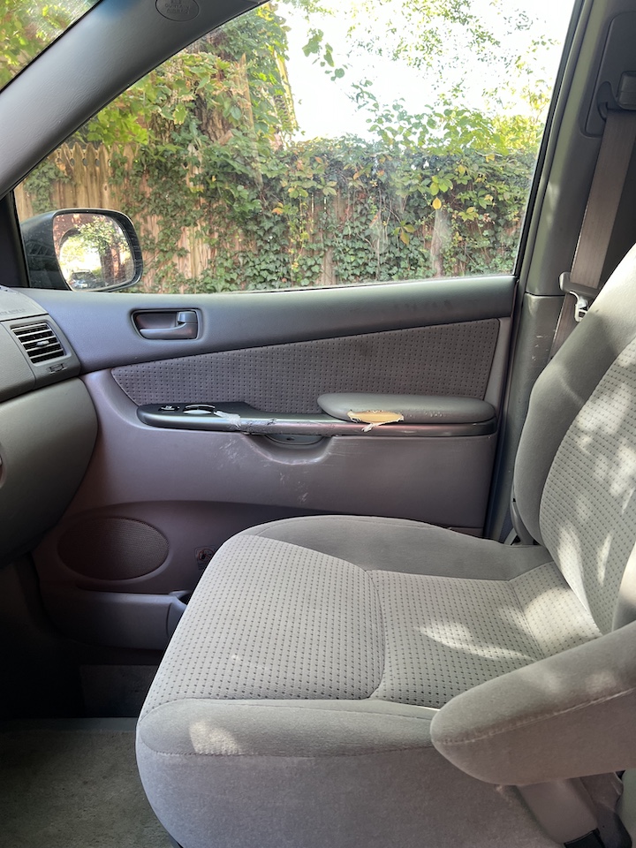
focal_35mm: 26
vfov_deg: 67.3
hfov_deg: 53.1
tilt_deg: -14.8
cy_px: 424
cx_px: 318
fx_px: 637
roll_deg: -0.6
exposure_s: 1/112
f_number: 1.5
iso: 125
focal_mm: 5.7
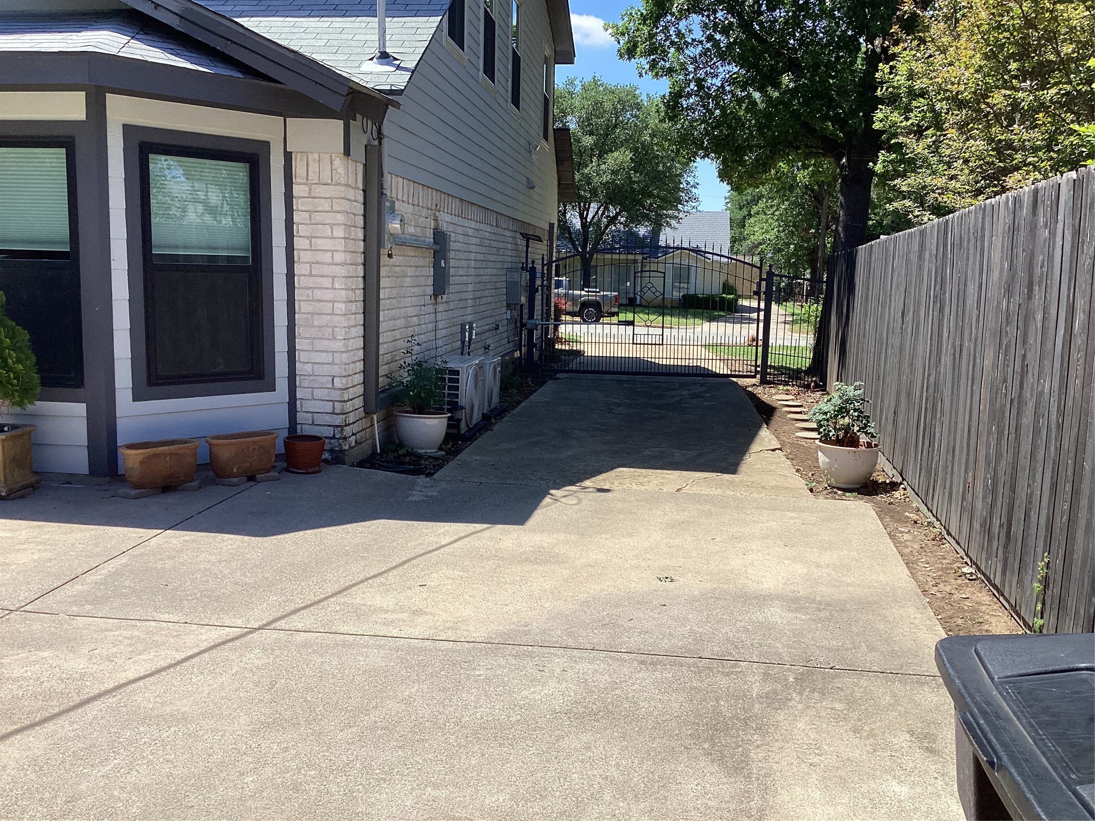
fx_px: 981
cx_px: 548
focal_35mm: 31
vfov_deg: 45.4
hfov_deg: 58.4
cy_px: 410
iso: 25
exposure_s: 1/981
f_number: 2.4
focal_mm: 3.3
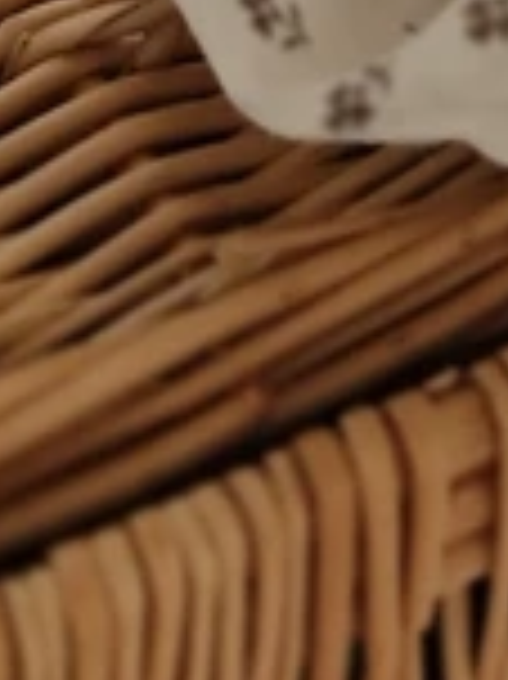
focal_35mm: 134
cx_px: 971
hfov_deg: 10.3
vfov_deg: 11.7
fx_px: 2626
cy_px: -1027
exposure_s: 1/100
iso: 100
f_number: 1.8
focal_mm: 5.4
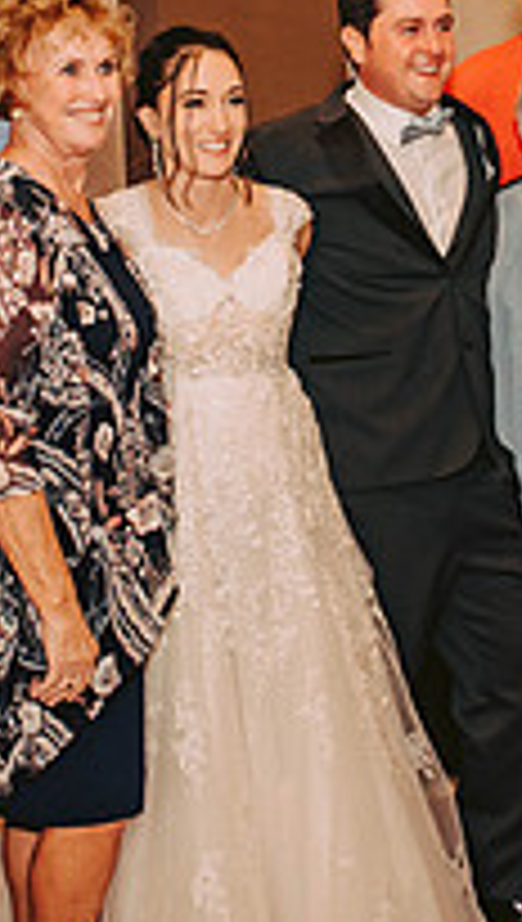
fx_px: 1739
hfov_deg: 17.1
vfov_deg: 29.1
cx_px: 292
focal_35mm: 71
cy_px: 200
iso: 800
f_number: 2.8
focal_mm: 24
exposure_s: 1/125
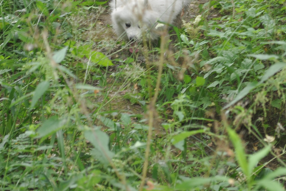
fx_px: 1391
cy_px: -12
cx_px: 159
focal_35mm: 175
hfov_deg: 11.7
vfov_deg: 7.8
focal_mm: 55
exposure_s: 1/60
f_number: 5.6
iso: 200
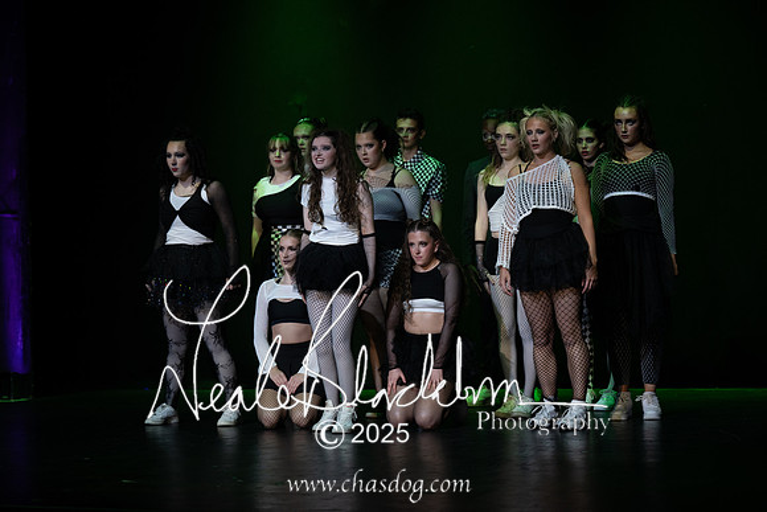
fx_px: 1960
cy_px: 256
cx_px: 384
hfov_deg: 22.1
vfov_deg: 14.9
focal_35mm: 92
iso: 2000
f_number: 2.8
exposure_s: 1/400
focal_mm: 92
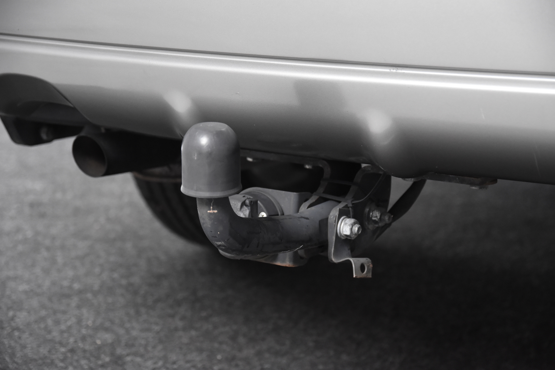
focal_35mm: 78
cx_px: 278
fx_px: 1202
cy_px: 185
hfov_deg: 26.0
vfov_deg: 17.5
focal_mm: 52
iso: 2200
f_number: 3.8
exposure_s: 1/80
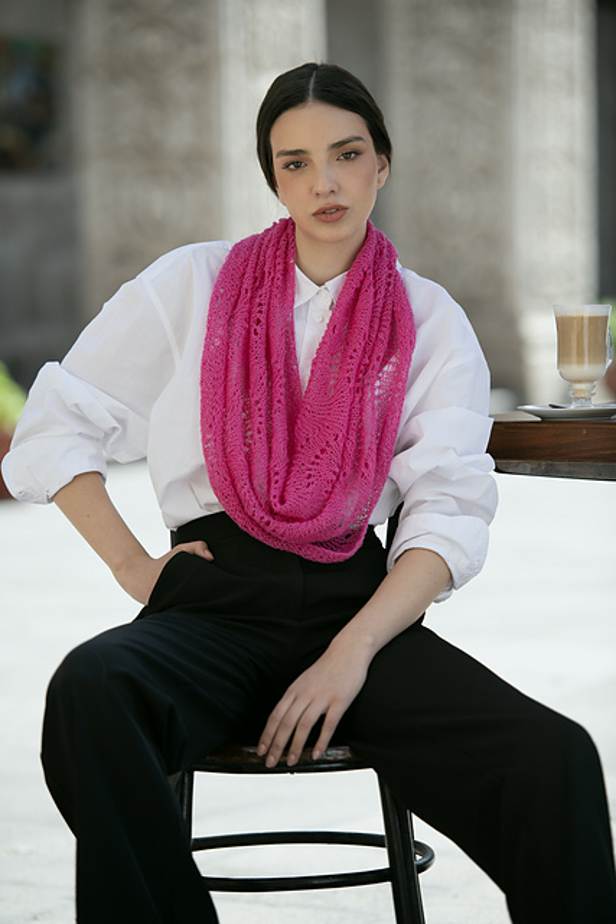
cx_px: 308
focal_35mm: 140
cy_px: 462
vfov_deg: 14.7
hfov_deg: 9.8
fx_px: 3591
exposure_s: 1/400
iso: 100
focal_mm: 140
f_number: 2.8
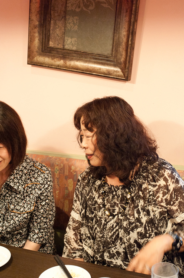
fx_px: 385
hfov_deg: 26.9
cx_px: 92
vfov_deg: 39.7
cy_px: 139
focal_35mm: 50
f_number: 8
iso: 6400
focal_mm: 50
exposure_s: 1/30
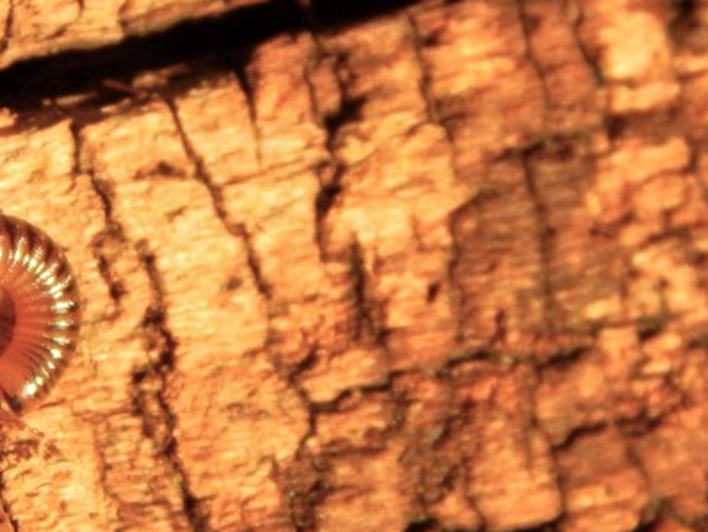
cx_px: 61
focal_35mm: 343
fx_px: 7020
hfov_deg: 5.8
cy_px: 500
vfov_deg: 4.3
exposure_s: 1/250
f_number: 5.1
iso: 140
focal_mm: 28.7
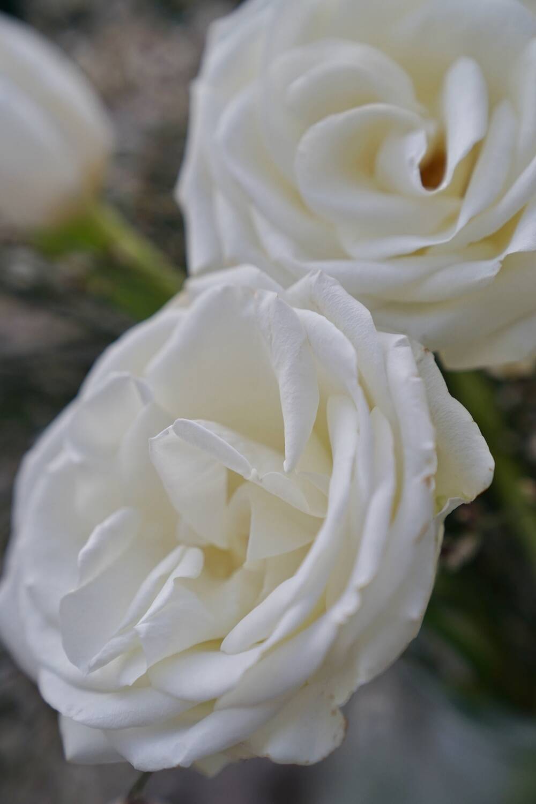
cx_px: 268
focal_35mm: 70
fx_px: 1563
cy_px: 402
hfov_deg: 19.5
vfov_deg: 28.8
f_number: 4
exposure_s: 1/80
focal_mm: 70
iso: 400
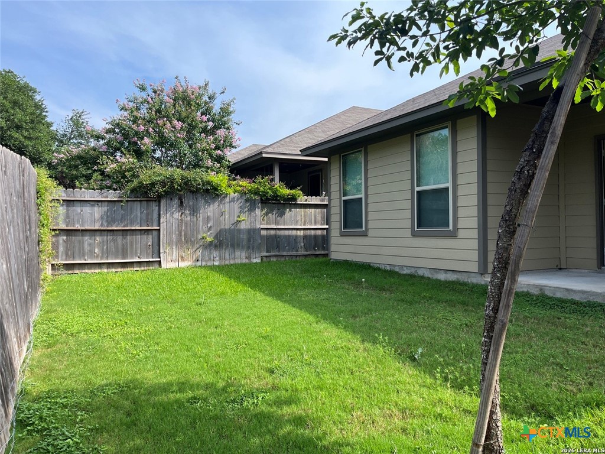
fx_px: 454
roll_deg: +0.8
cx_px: 302
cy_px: 227
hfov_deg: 67.3
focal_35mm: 26
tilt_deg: +0.3
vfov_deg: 53.1
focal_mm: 5.1
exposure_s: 1/1497
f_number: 1.6
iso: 50
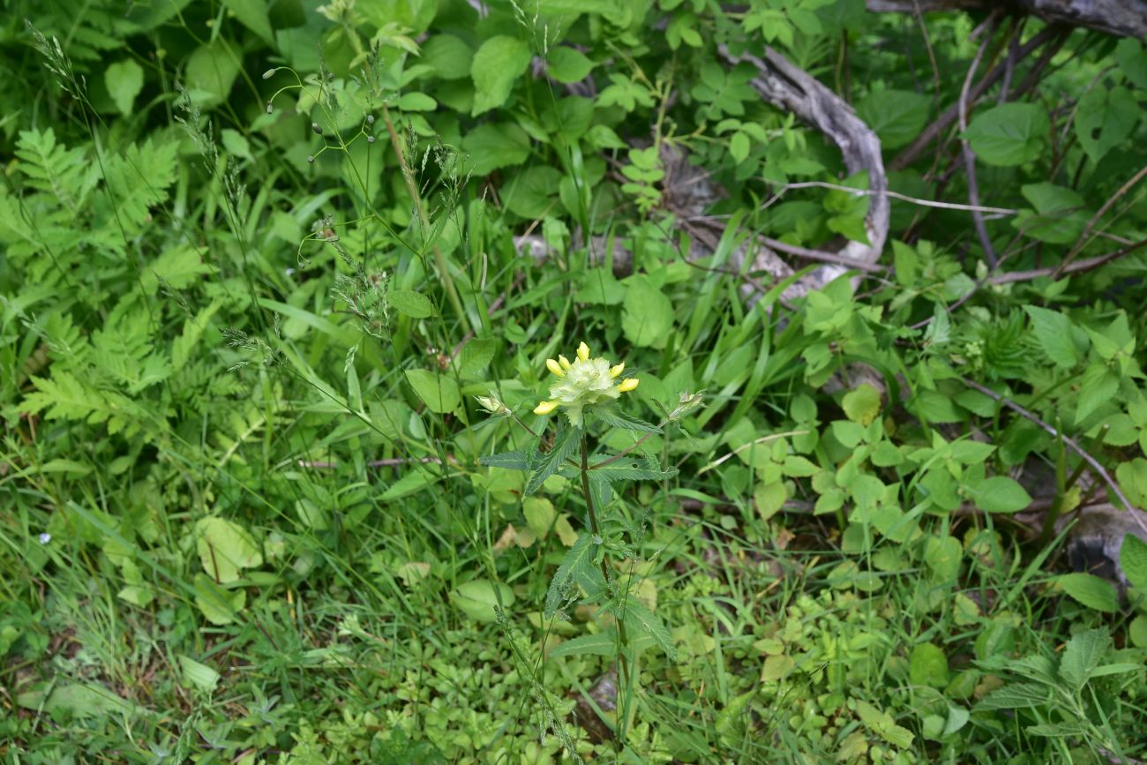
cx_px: 574
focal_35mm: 40
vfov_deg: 33.4
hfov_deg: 48.5
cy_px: 382
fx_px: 1274
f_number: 9
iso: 320
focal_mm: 40
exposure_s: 1/125
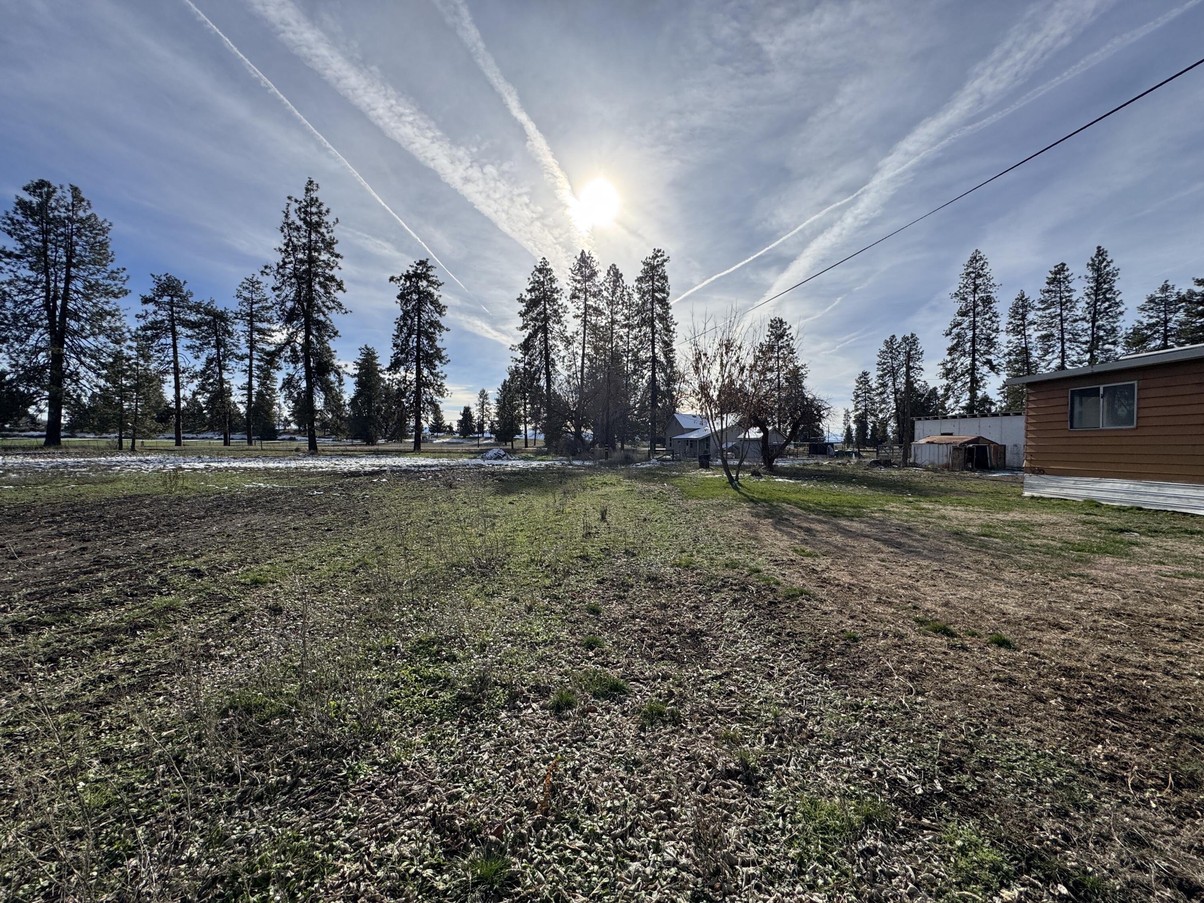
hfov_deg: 102.1
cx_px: 602
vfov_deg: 85.7
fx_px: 487
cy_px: 452
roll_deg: -1.4
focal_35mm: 14
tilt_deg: +0.0
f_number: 2.2
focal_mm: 2.22
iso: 50
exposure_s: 1/3247
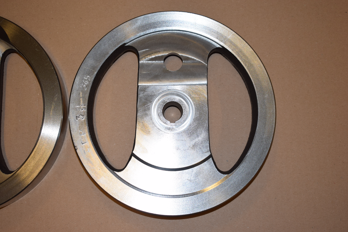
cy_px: 116
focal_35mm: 57
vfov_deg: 23.8
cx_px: 174
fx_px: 551
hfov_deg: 35.0
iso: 320
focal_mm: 38
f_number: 5
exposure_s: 1/60
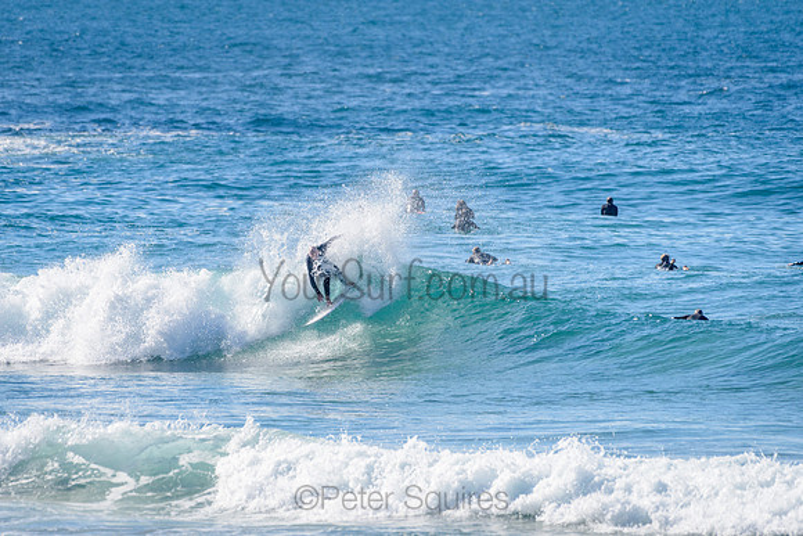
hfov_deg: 3.4
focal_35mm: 613
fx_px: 13682
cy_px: 261
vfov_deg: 2.2
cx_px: 350
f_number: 5.6
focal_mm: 500
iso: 280
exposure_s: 1/4000
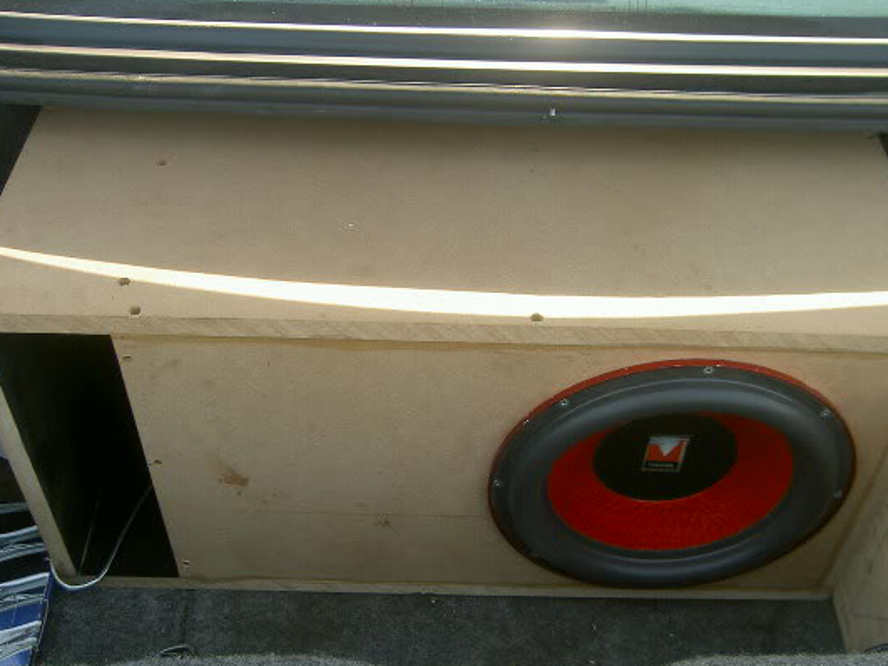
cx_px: 498
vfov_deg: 35.1
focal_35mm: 41
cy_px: 366
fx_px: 1052
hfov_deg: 45.7
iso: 50
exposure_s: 1/125
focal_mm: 5.6
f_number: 2.8
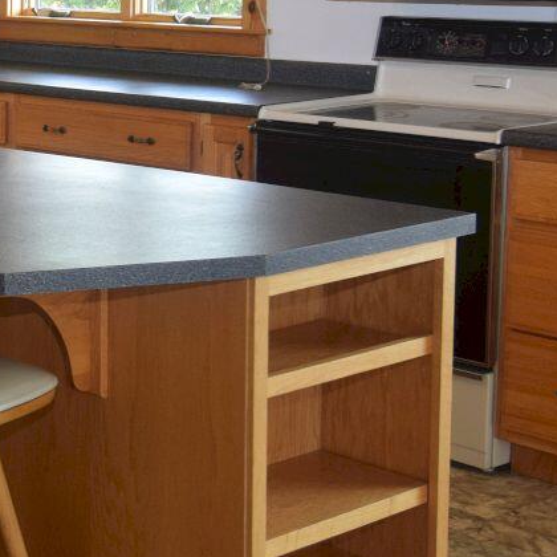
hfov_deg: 19.1
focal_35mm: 82
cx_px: -225
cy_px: 151
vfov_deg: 21.0
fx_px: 1493
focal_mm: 18
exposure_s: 1/125
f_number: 5.6
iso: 720
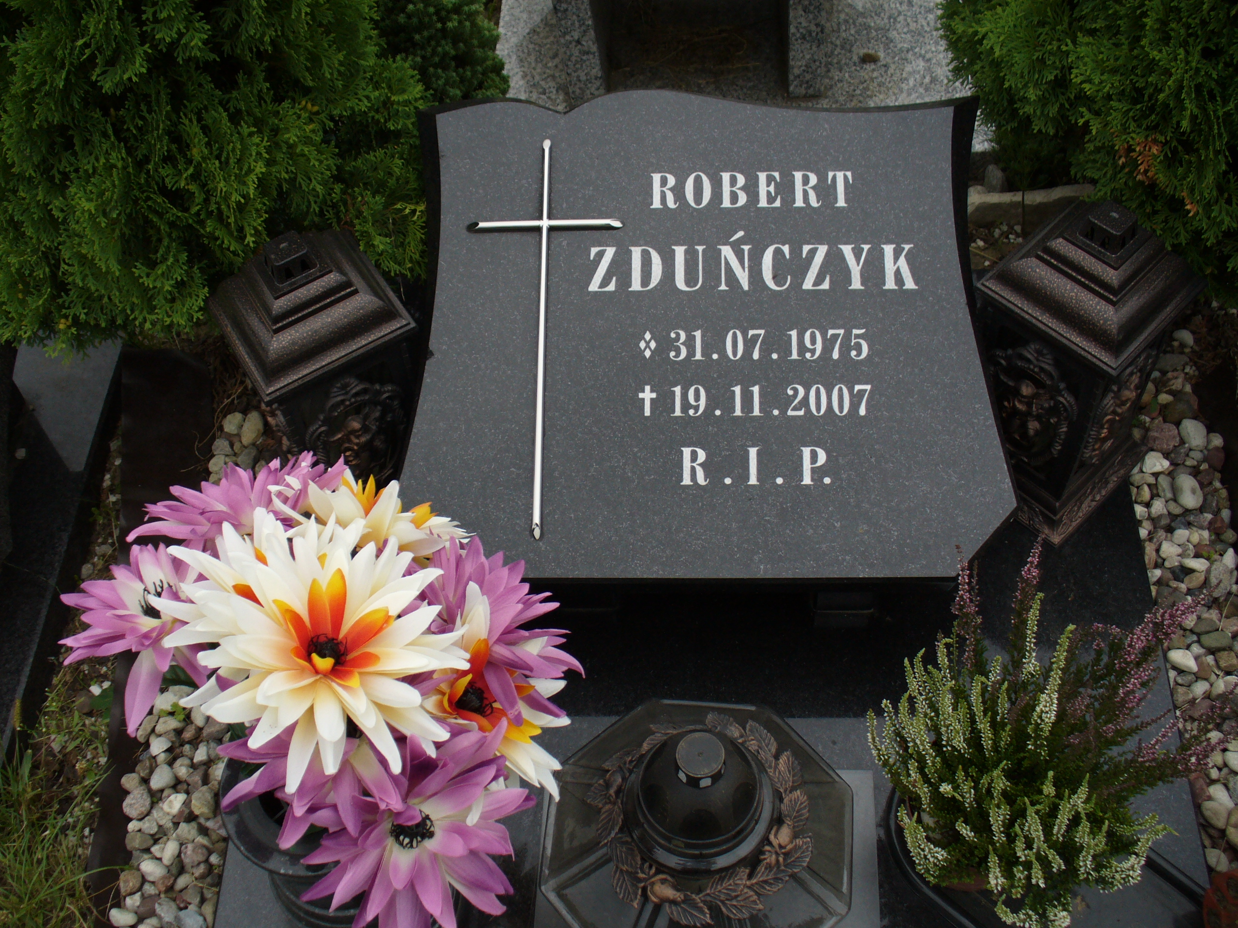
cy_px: 464
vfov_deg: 38.7
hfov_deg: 50.1
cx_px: 619
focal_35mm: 37
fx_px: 1323
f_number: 2.8
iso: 80
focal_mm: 6.1
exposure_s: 1/400
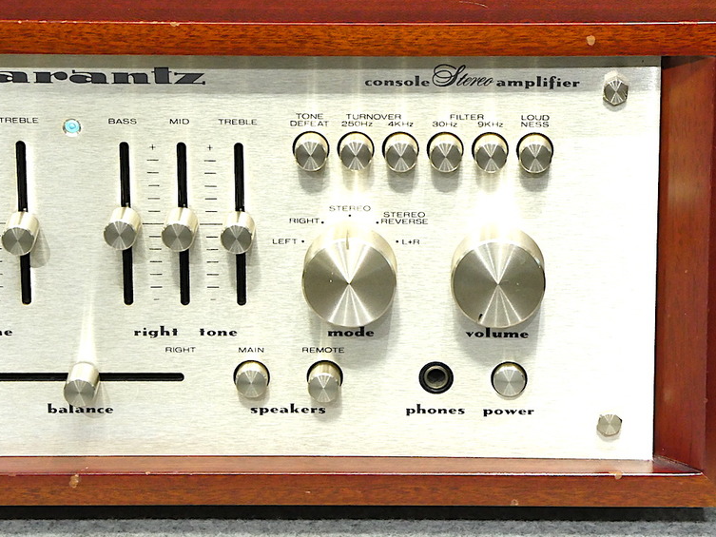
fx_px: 3558
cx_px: 373
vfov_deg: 8.6
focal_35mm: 172
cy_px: 263
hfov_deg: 11.5
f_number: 8
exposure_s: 1/5
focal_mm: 24.2
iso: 400
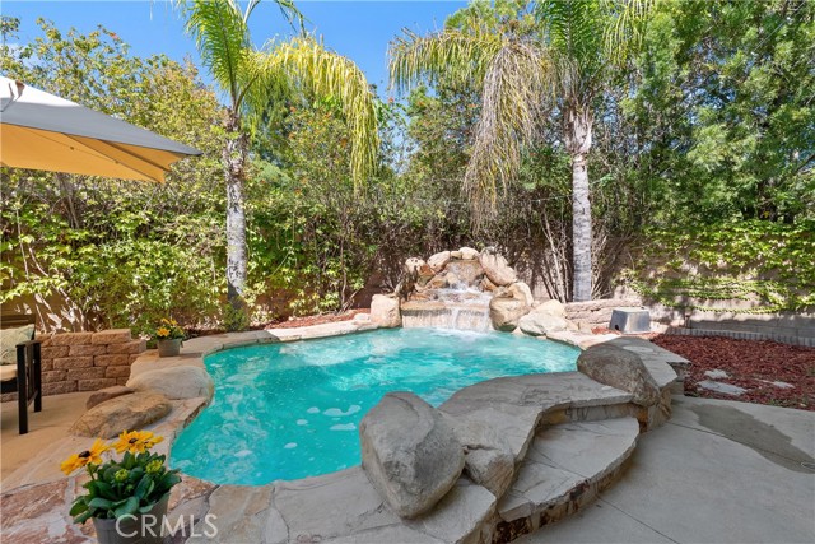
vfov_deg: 73.8
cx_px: 408
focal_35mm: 16
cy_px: 272
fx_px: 362
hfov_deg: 96.7
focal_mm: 16
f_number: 8
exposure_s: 1/125
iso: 400
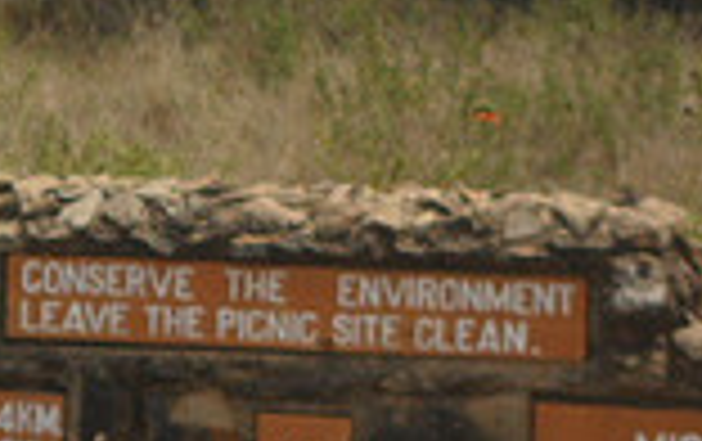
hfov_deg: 3.9
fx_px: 10174
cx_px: -180
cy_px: -250
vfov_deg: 2.5
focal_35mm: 531
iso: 80
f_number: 5.9
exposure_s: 1/350
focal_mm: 24.5
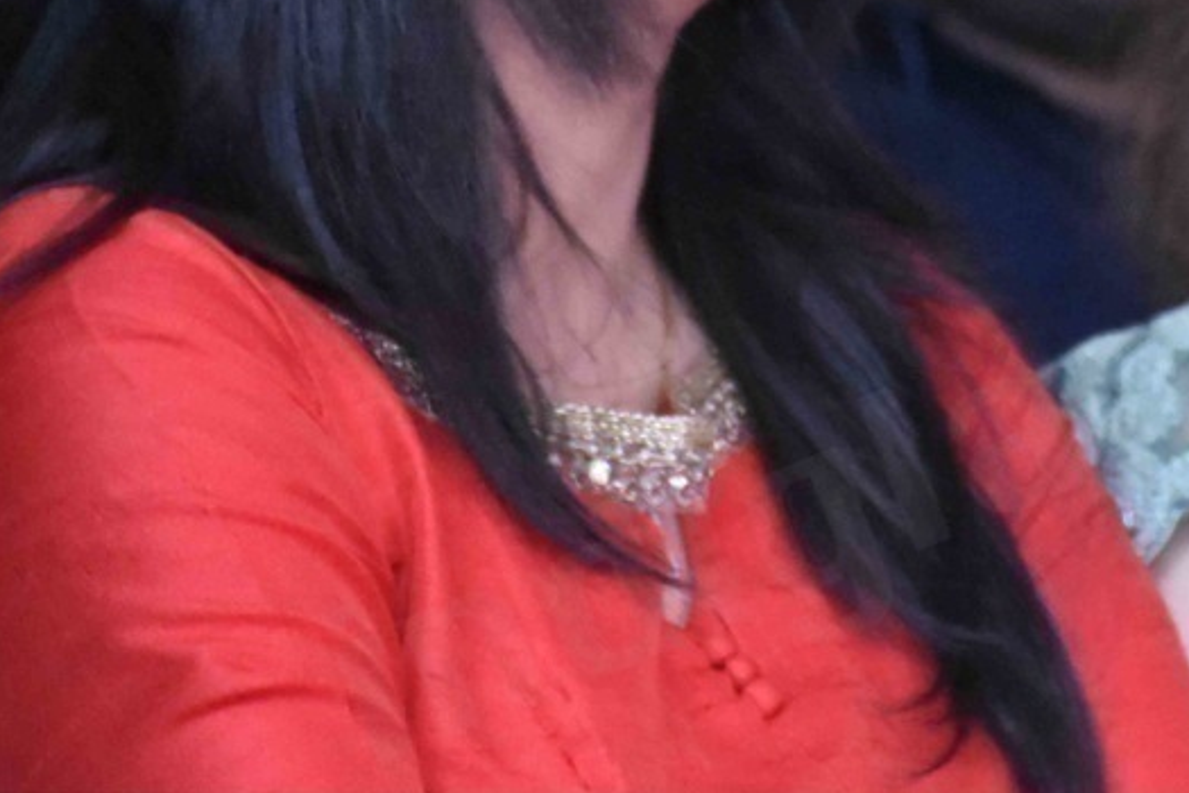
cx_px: 1232
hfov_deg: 5.3
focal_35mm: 390
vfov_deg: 3.5
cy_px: 40
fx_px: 12888
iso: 10000
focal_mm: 105
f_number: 5.6
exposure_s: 1/80
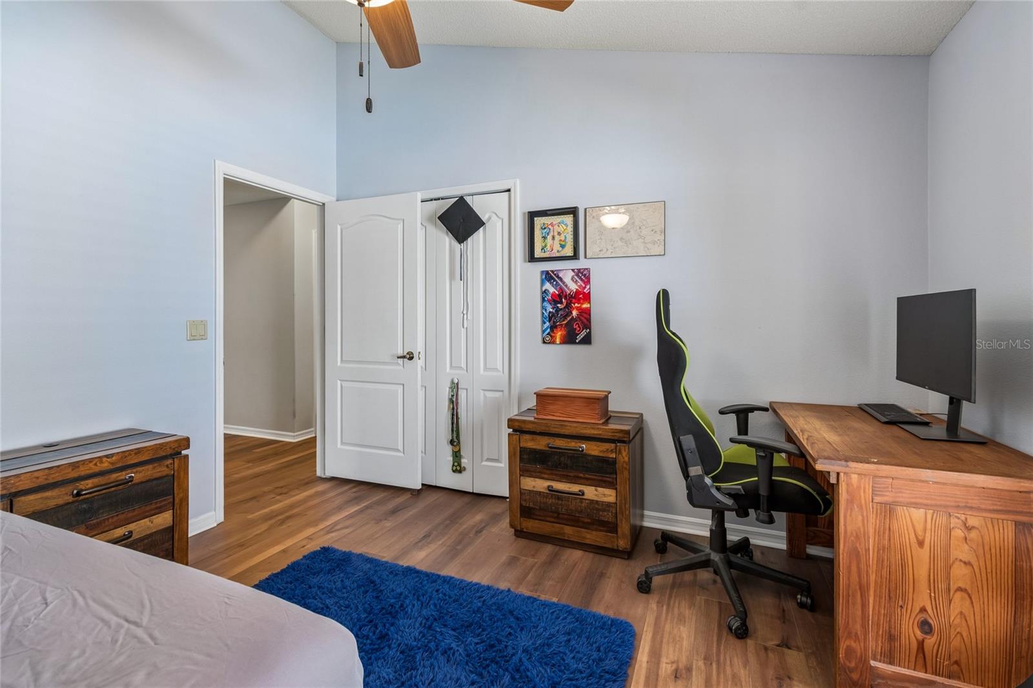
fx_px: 430
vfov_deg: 77.3
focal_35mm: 15
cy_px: 344
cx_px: 516
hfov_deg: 100.4
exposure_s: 1/4
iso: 100
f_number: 7.1
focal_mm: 10
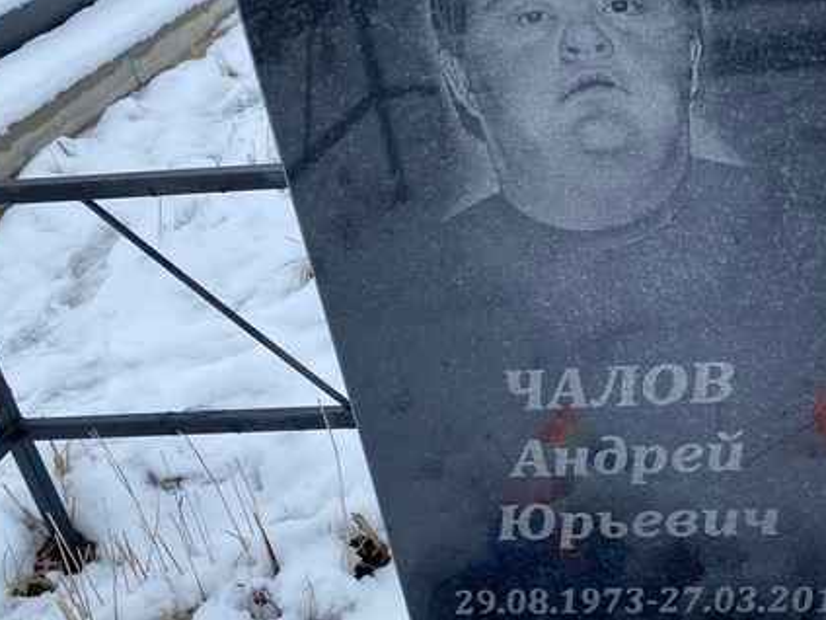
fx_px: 1169
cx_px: 627
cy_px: 365
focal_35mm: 49
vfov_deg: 29.6
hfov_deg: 37.9
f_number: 1.8
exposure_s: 1/423
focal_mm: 4.25
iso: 32
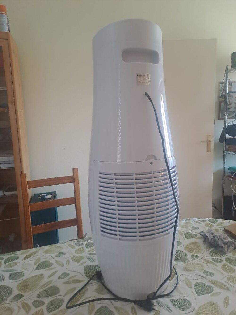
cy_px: 158
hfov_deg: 54.9
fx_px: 227
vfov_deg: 69.4
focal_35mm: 25
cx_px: 118
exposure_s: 1/50
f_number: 1.8
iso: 320
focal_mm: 4.65
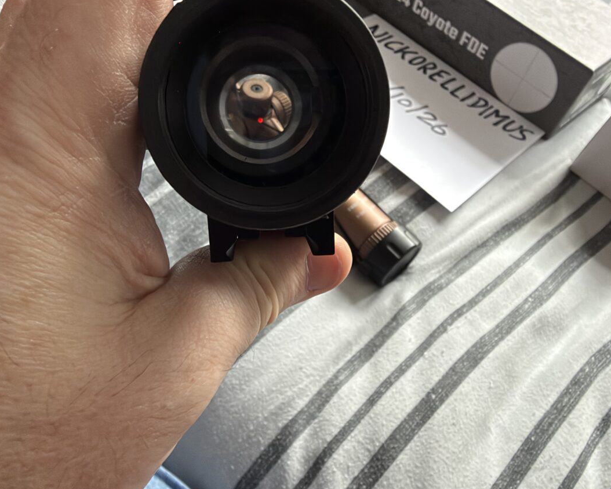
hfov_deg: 58.7
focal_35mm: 30
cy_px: 238
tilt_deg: -58.1
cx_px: 326
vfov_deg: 48.5
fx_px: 542
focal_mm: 2.22
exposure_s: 1/121
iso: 200
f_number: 2.2
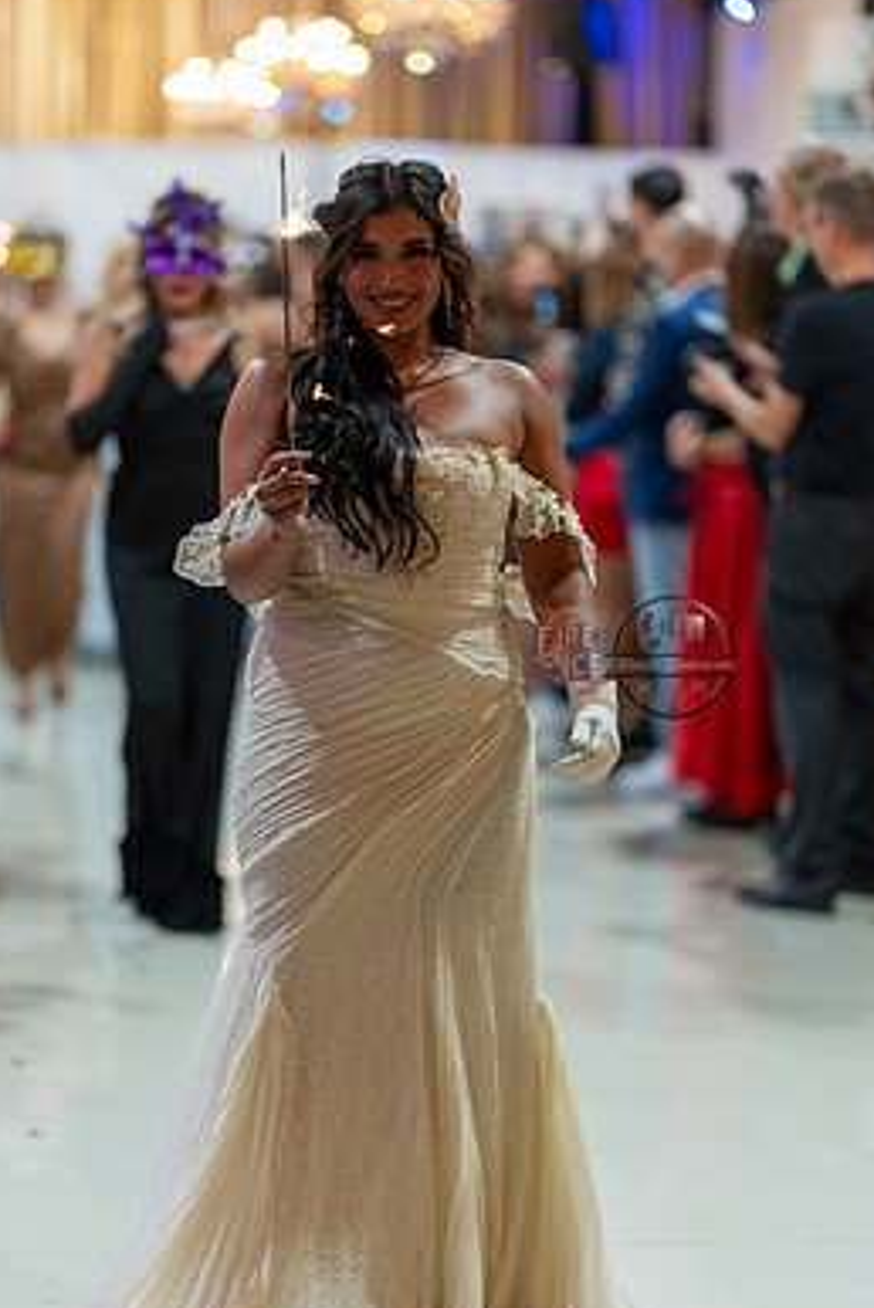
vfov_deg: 20.6
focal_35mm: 99
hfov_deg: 13.8
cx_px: 383
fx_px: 3599
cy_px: 657
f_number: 1.4
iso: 200
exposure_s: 1/160
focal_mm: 85
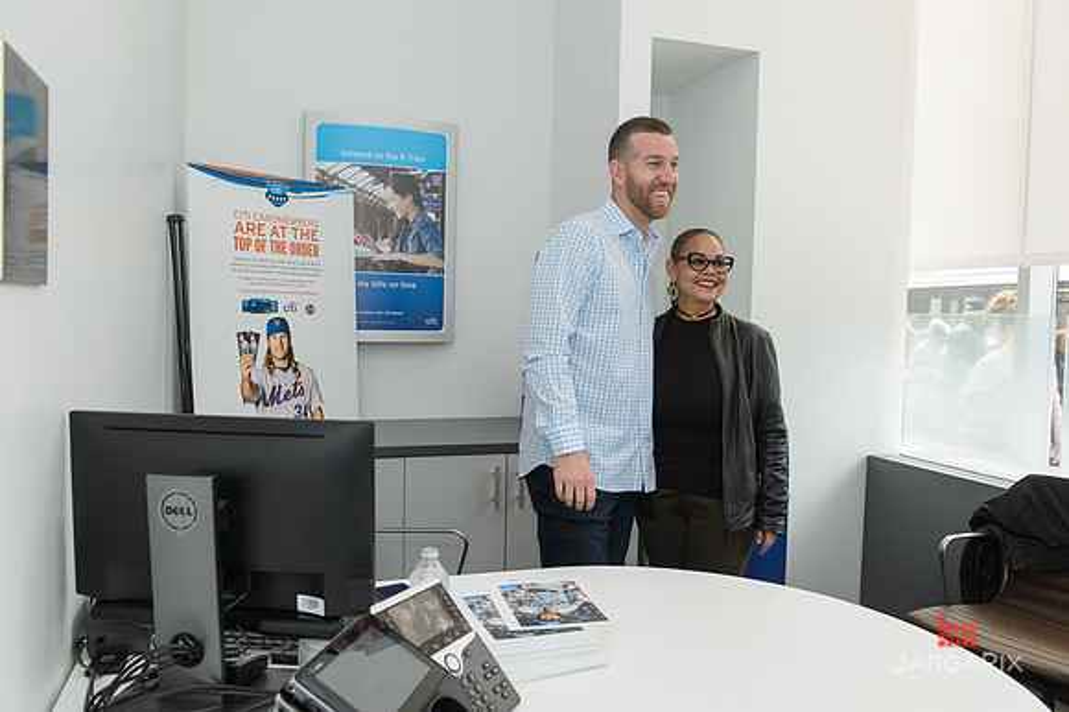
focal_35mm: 29
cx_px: 534
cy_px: 356
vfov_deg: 44.9
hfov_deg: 63.7
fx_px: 861
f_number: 5.6
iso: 1000
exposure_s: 1/125
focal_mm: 29
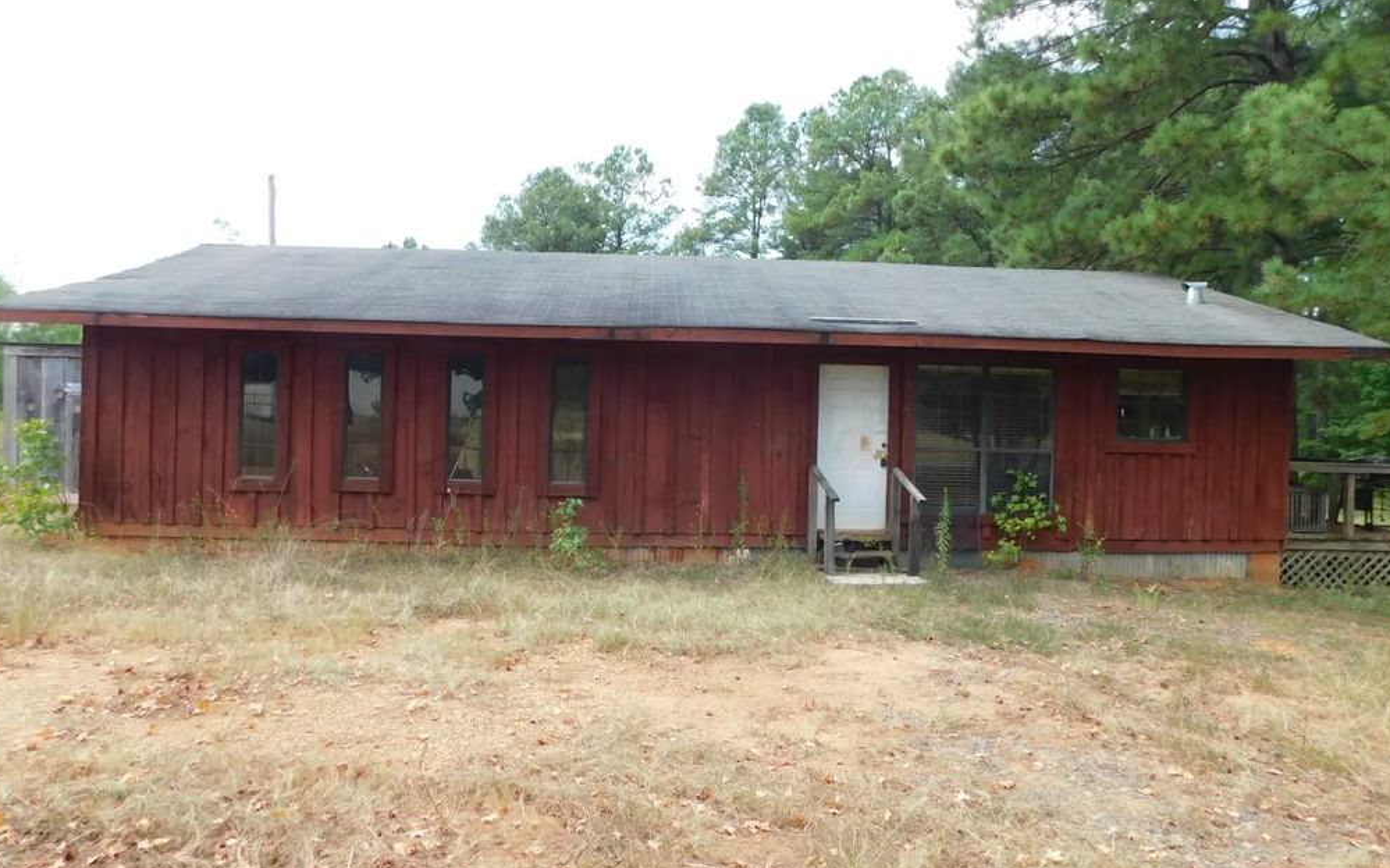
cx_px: 693
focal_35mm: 25
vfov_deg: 49.3
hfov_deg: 72.6
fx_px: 947
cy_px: 428
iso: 125
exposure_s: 1/400
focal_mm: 4
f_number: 3
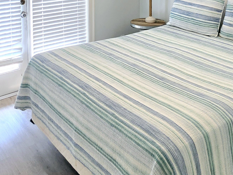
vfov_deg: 32.0
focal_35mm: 40
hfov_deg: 46.7
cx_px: 106
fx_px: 269
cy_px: -15
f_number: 1.9
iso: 50
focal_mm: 2.2
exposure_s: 1/120
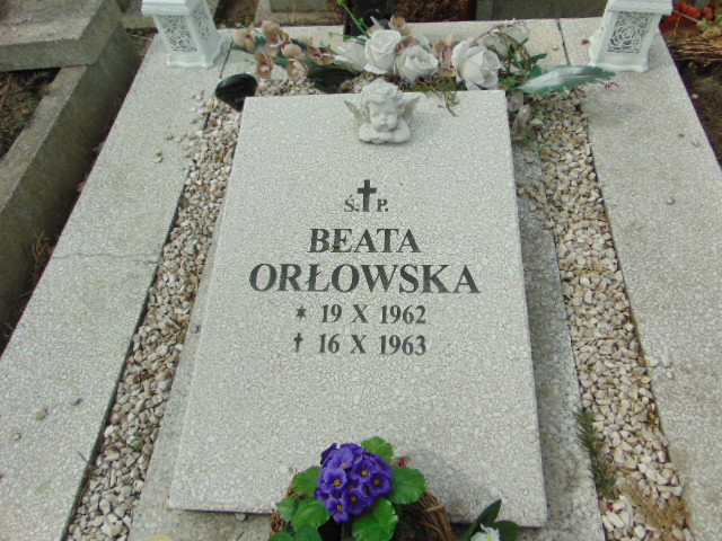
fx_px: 521
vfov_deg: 54.9
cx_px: 361
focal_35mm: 25
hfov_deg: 69.4
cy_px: 270
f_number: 7.7
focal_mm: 4.5
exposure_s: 1/320
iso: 80
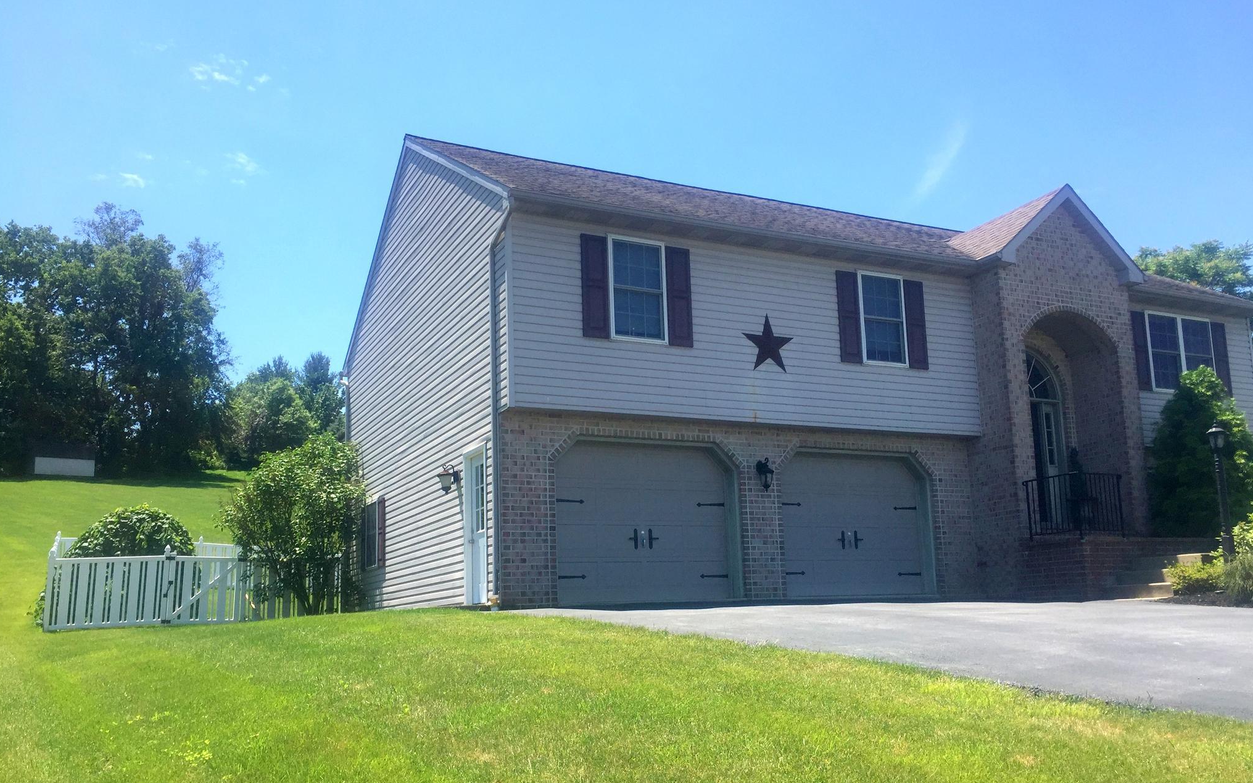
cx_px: 624
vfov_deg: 40.4
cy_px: 463
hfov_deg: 61.2
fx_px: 1059
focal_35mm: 31
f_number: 2.2
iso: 32
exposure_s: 1/1647
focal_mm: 4.15
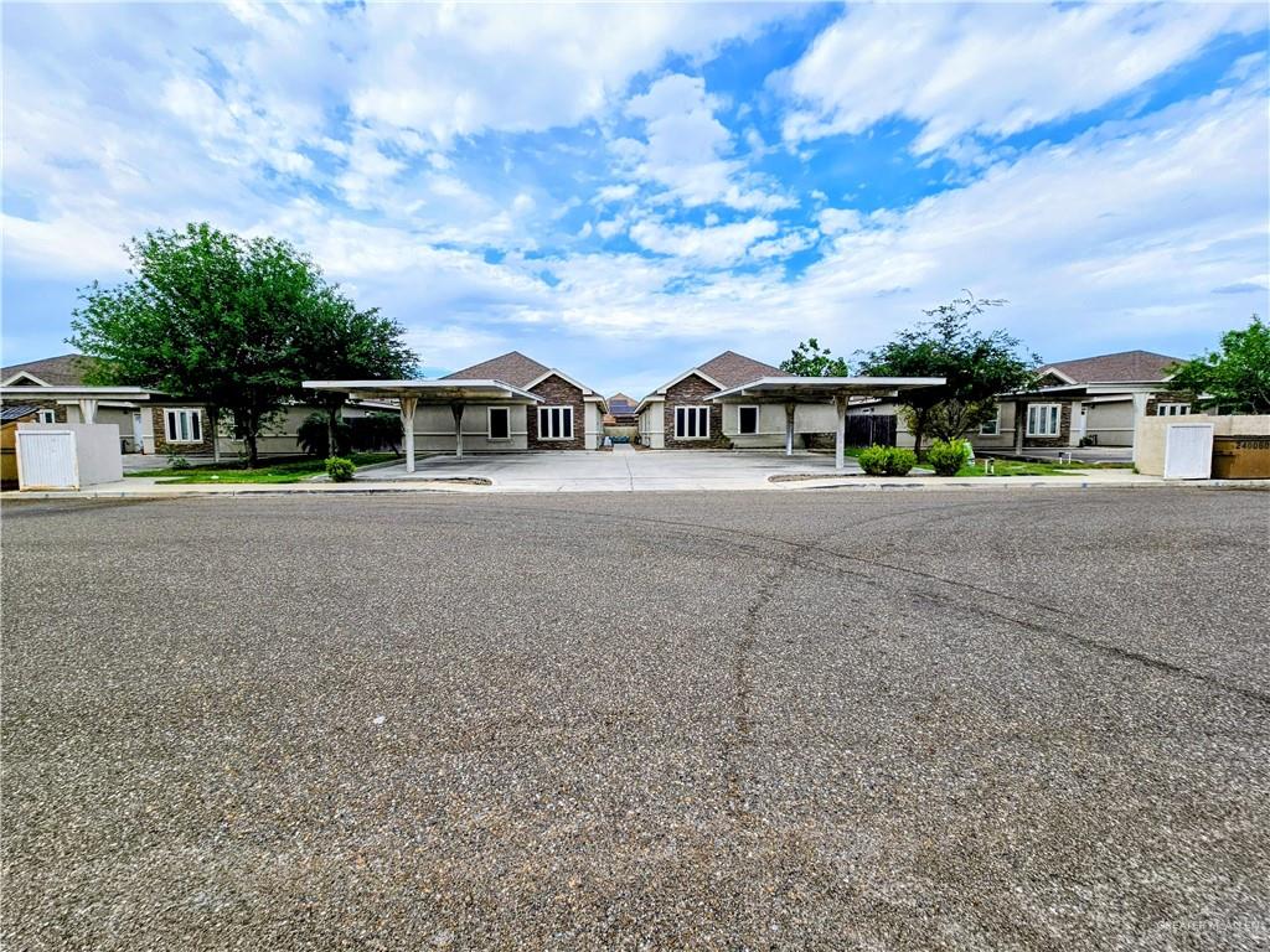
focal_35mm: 13
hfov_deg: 106.2
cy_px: 476
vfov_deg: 89.9
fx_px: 477
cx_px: 635
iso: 50
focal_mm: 2.2
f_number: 2.2
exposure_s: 1/2593
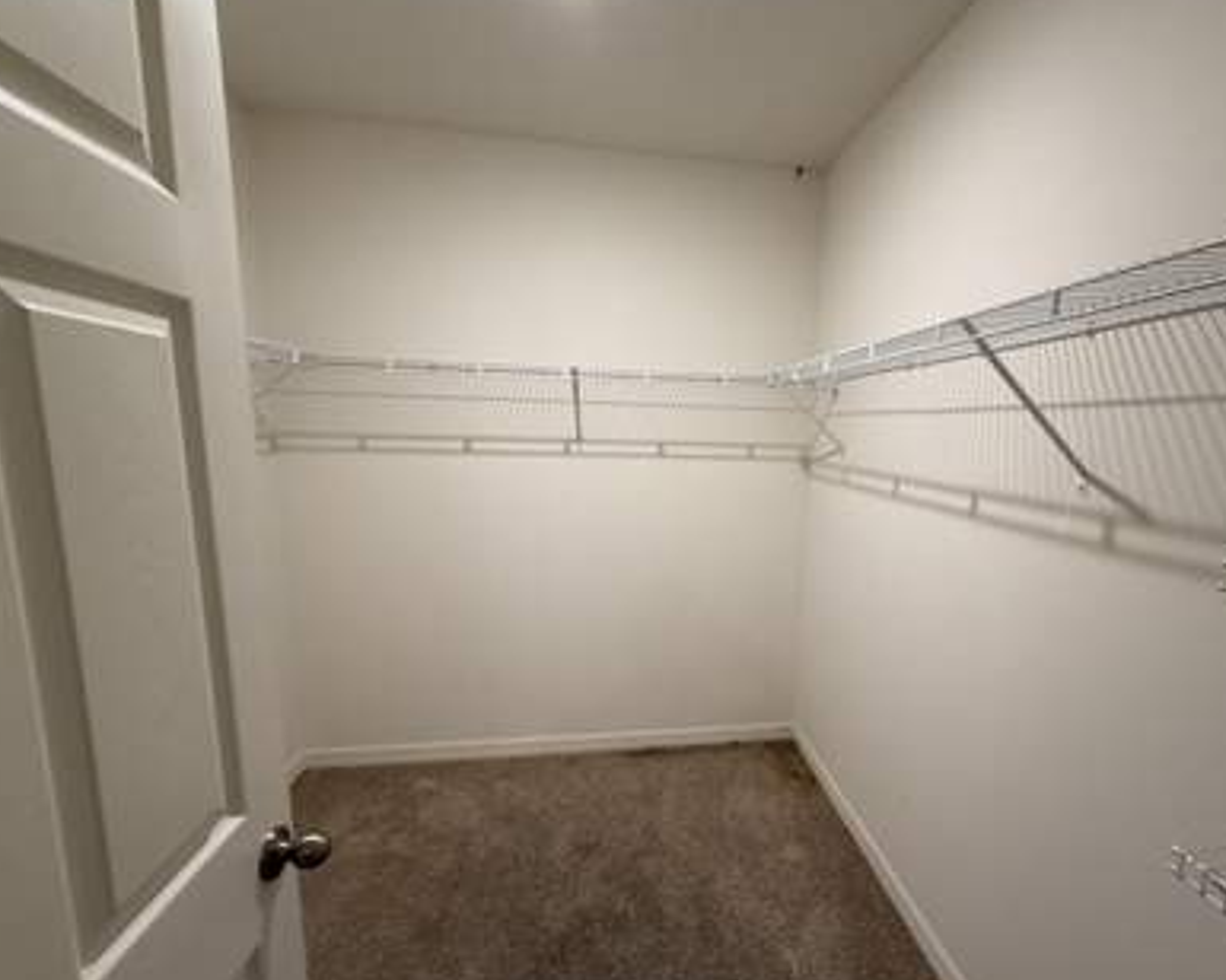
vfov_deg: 76.9
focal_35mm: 17
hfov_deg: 88.9
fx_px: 617
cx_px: 713
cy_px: 527
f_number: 2.2
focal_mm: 2.22
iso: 100
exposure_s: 1/30
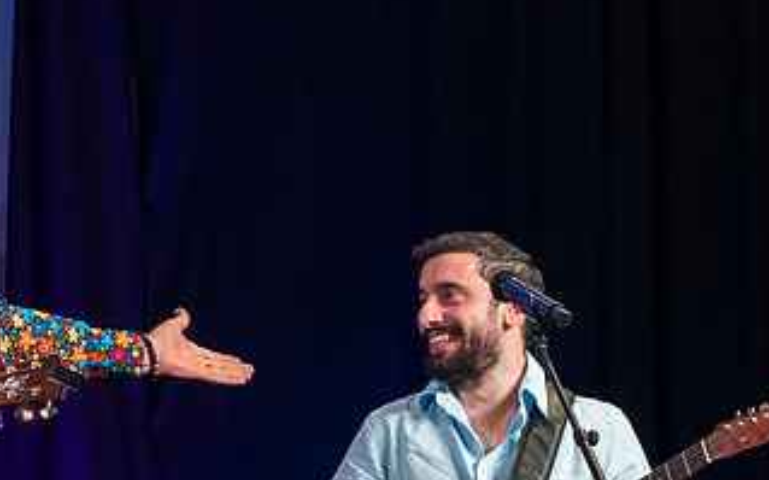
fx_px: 3896
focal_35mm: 186
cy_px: 389
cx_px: -81
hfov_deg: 11.1
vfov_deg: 7.0
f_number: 7.1
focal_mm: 70
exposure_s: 1/200
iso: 6400
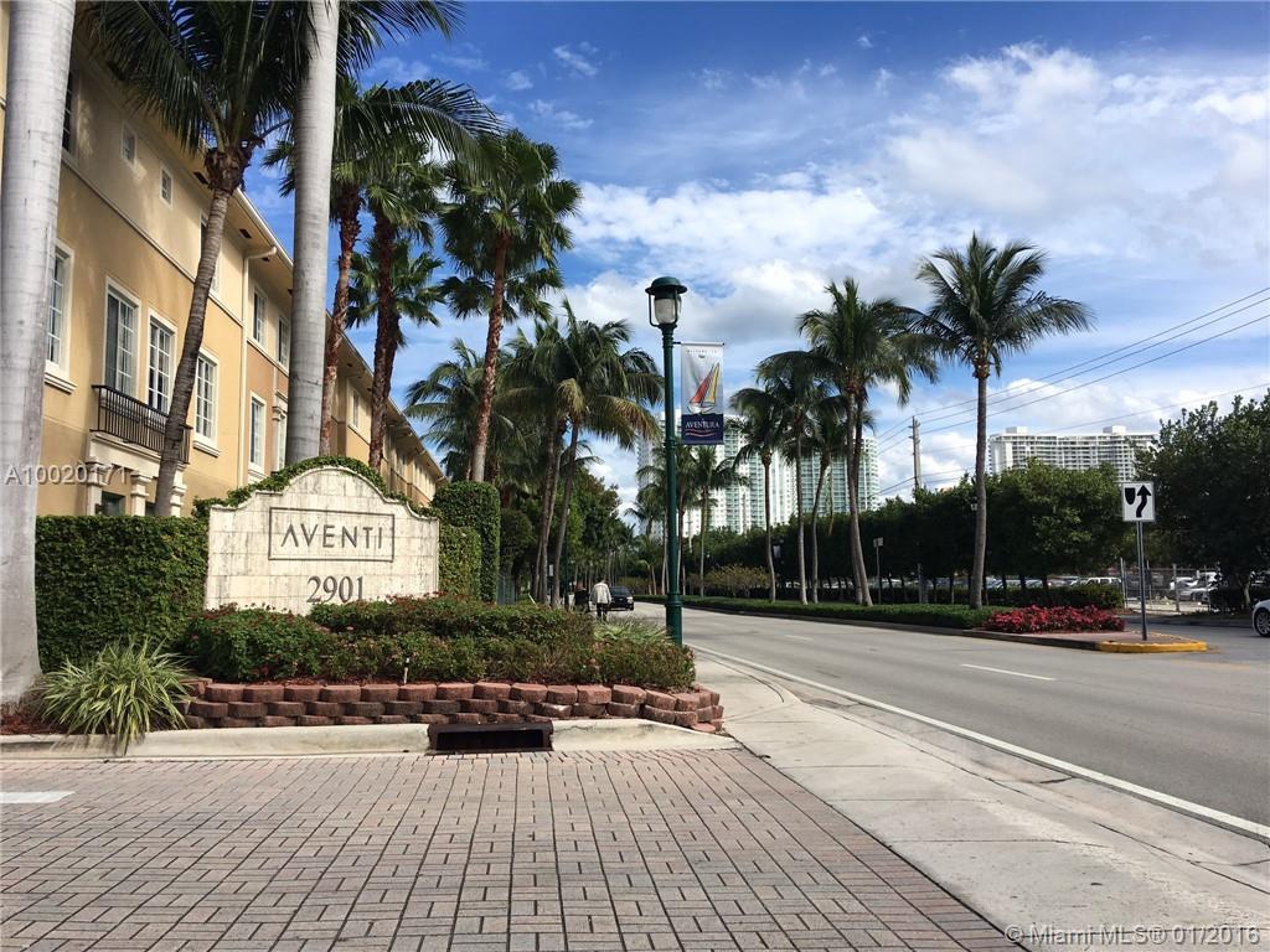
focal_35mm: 29
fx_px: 1064
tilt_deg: +8.3
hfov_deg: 61.7
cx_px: 635
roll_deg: +1.9
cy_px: 476
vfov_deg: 48.2
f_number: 2.2
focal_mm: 4.15
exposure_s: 1/1570
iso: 25
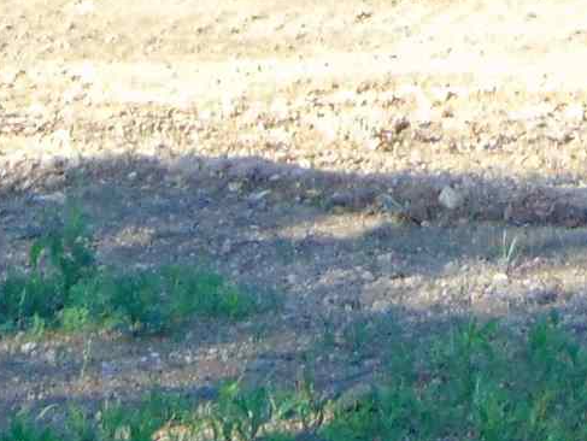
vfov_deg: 7.0
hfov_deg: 9.5
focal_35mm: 208
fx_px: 3530
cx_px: 565
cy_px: -333
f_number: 3.2
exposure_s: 1/250
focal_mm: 5.8
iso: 80
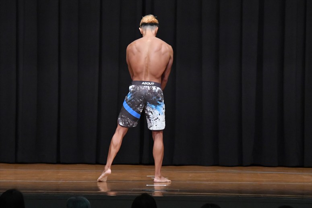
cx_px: 156
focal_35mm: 217
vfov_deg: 6.3
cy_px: 104
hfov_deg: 9.5
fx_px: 1880
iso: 8000
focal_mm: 145
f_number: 5.6
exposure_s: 1/400
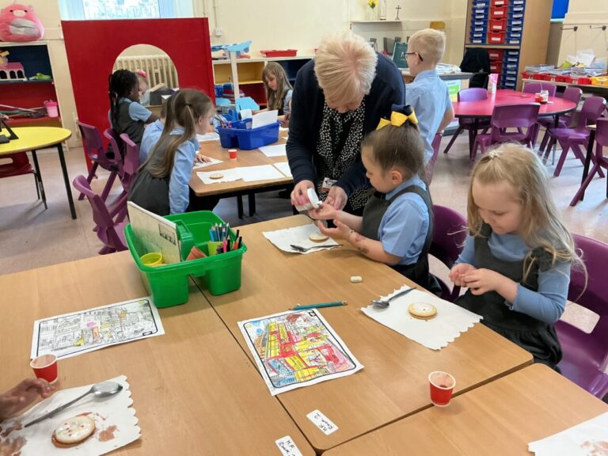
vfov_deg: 48.2
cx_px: 304
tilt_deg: -22.6
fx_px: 509
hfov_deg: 61.7
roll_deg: +2.5
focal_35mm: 29
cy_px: 228
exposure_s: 1/60
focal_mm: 3
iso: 125
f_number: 1.8
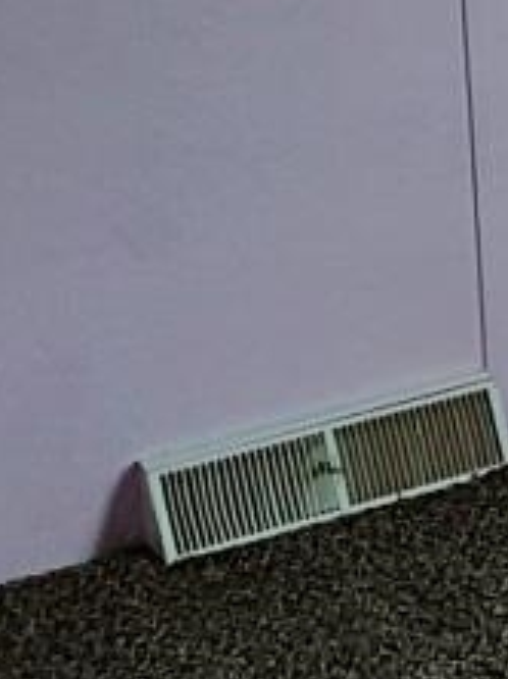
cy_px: -174
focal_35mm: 150
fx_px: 2941
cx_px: 1395
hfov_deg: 8.6
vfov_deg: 12.8
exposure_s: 1/60.2
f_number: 1.9
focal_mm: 2.91
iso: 64
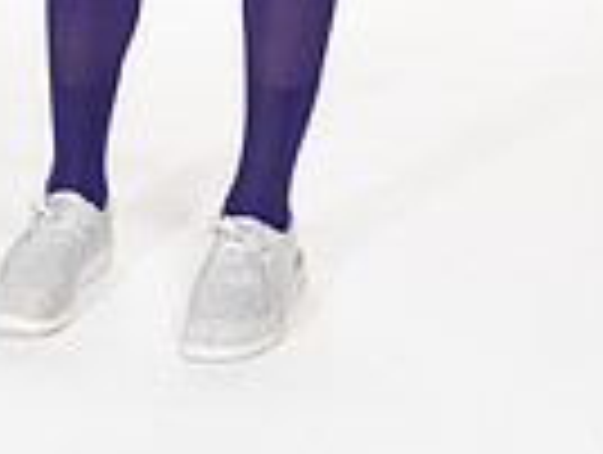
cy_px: -503
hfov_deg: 12.2
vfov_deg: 8.7
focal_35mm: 161
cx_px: 180
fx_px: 2810
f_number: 5.6
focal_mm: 50
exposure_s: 1/250
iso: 250
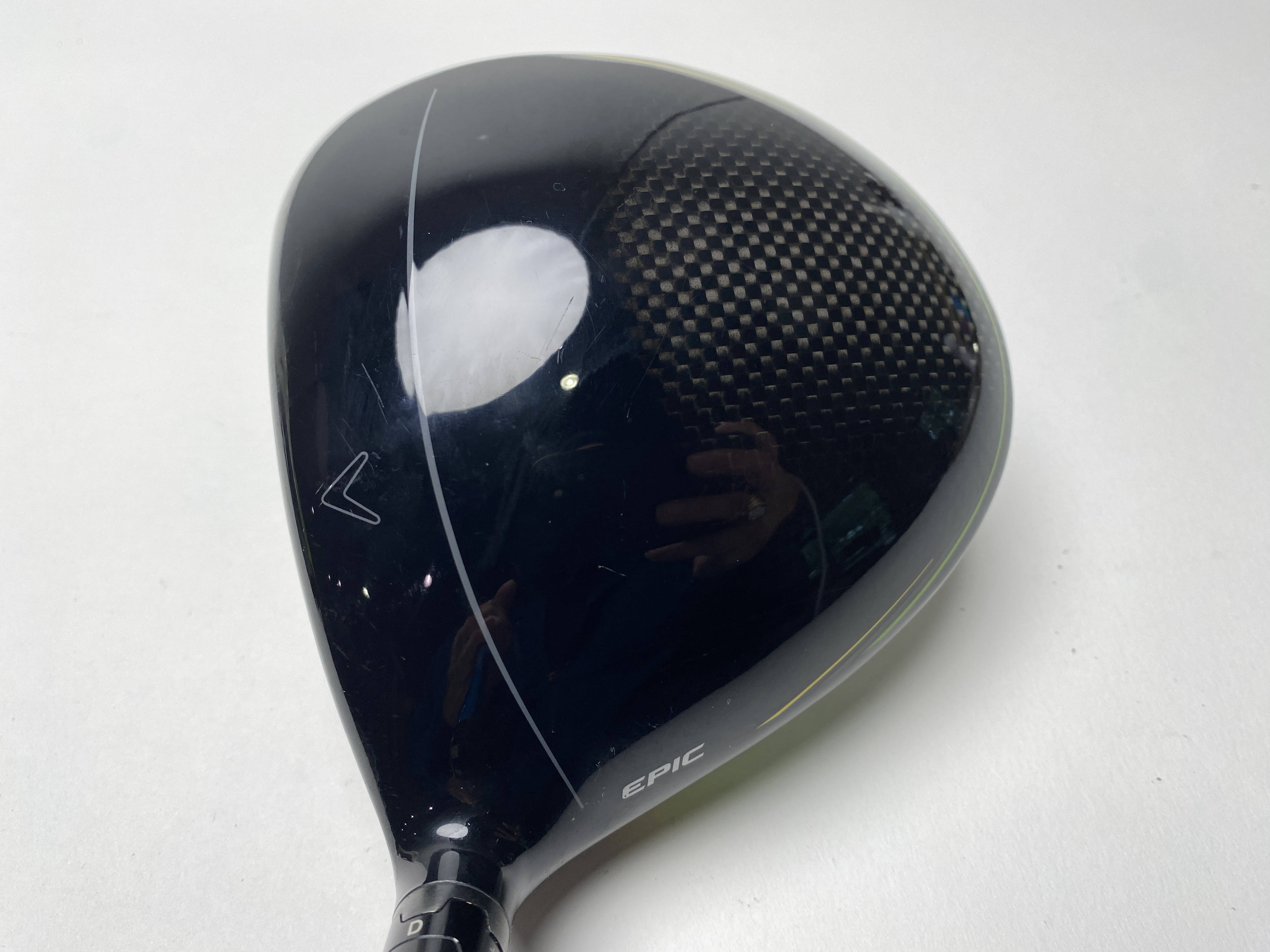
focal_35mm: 26
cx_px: 635
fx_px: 954
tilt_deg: -55.9
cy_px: 476
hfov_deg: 67.3
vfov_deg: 53.1
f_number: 1.8
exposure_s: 1/126
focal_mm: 4.25
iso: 32
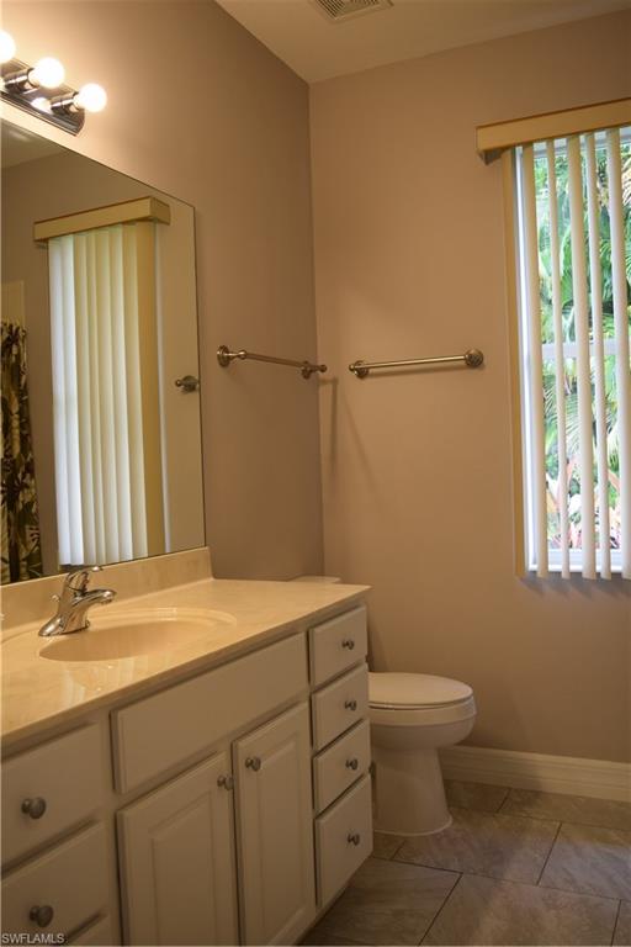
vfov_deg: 59.5
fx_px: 828
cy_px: 474
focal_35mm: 32
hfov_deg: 41.7
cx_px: 316
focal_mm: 21
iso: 400
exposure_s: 1/80
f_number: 4.5
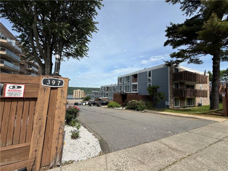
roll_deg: -2.3
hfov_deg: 102.1
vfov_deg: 85.7
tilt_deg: +4.5
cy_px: 86
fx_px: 92
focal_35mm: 14
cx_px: 114
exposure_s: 1/2611
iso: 50
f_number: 2.2
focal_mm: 2.22
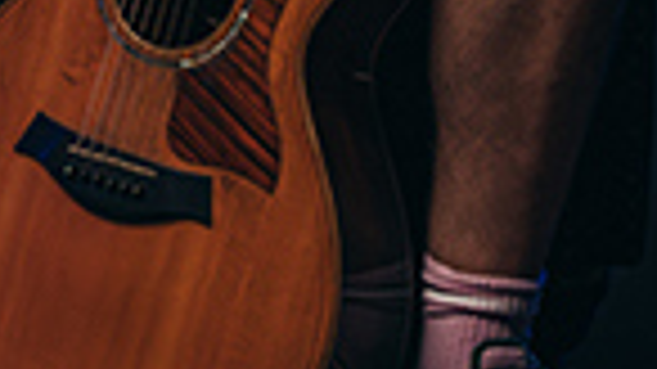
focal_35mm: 199
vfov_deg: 5.9
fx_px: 3466
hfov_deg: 10.8
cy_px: -364
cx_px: 112
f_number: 5
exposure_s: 1/200
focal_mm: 42
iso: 5000
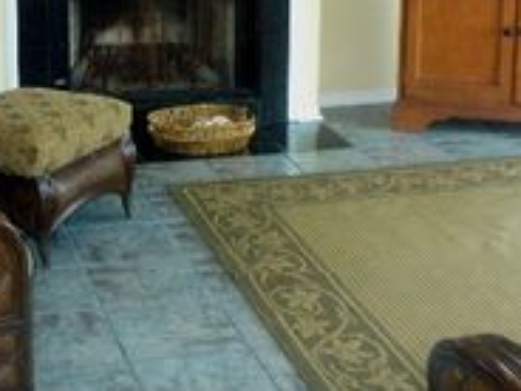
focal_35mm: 74
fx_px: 1114
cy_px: 3
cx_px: 164
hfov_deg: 26.1
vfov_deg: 19.3
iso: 400
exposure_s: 1/60
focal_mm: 6.1
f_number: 2.8
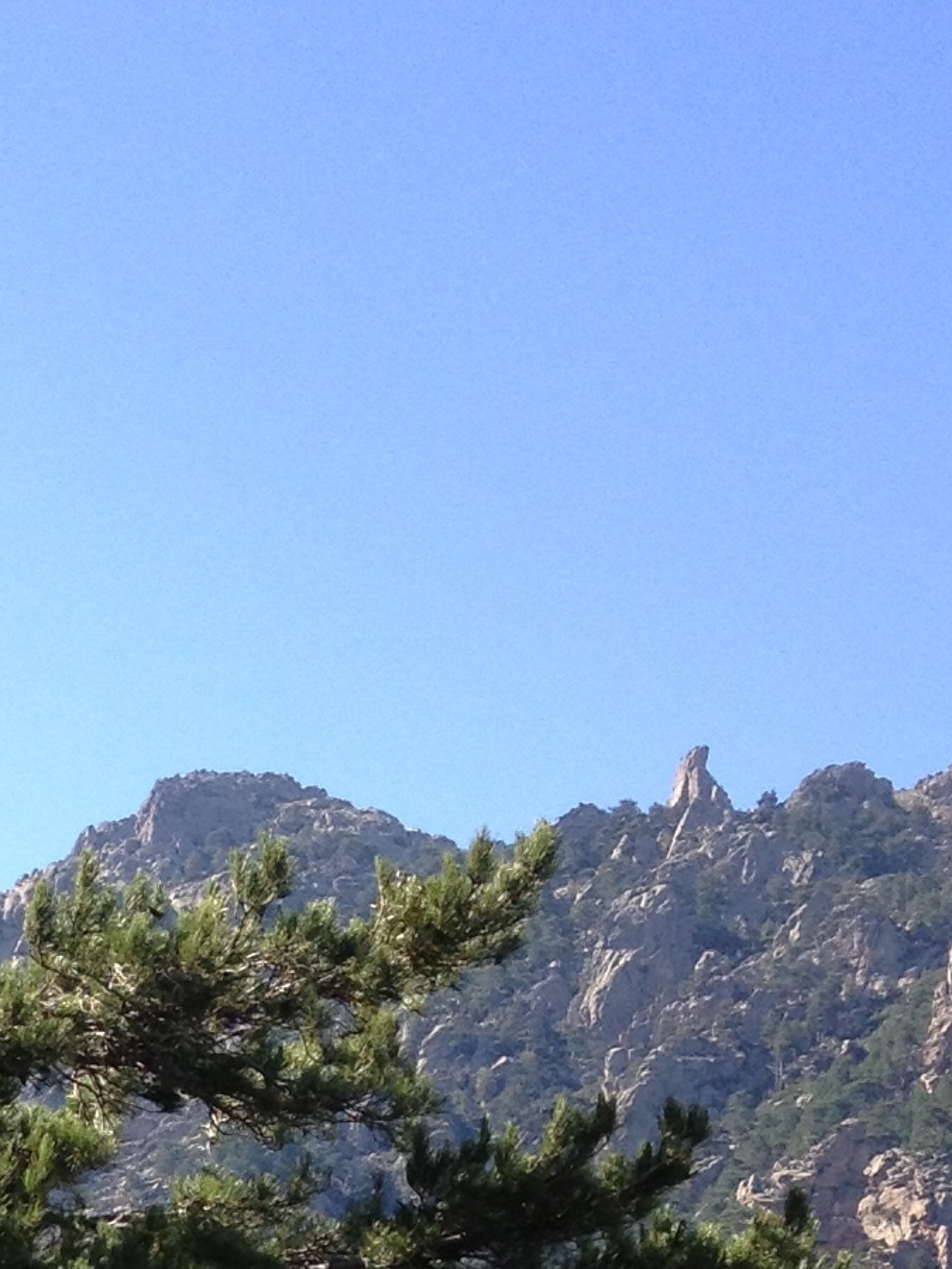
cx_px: -571
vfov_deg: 14.1
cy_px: 2133
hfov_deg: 11.1
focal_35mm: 127
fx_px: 4657
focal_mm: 4.28
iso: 64
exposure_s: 1/635
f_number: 2.4
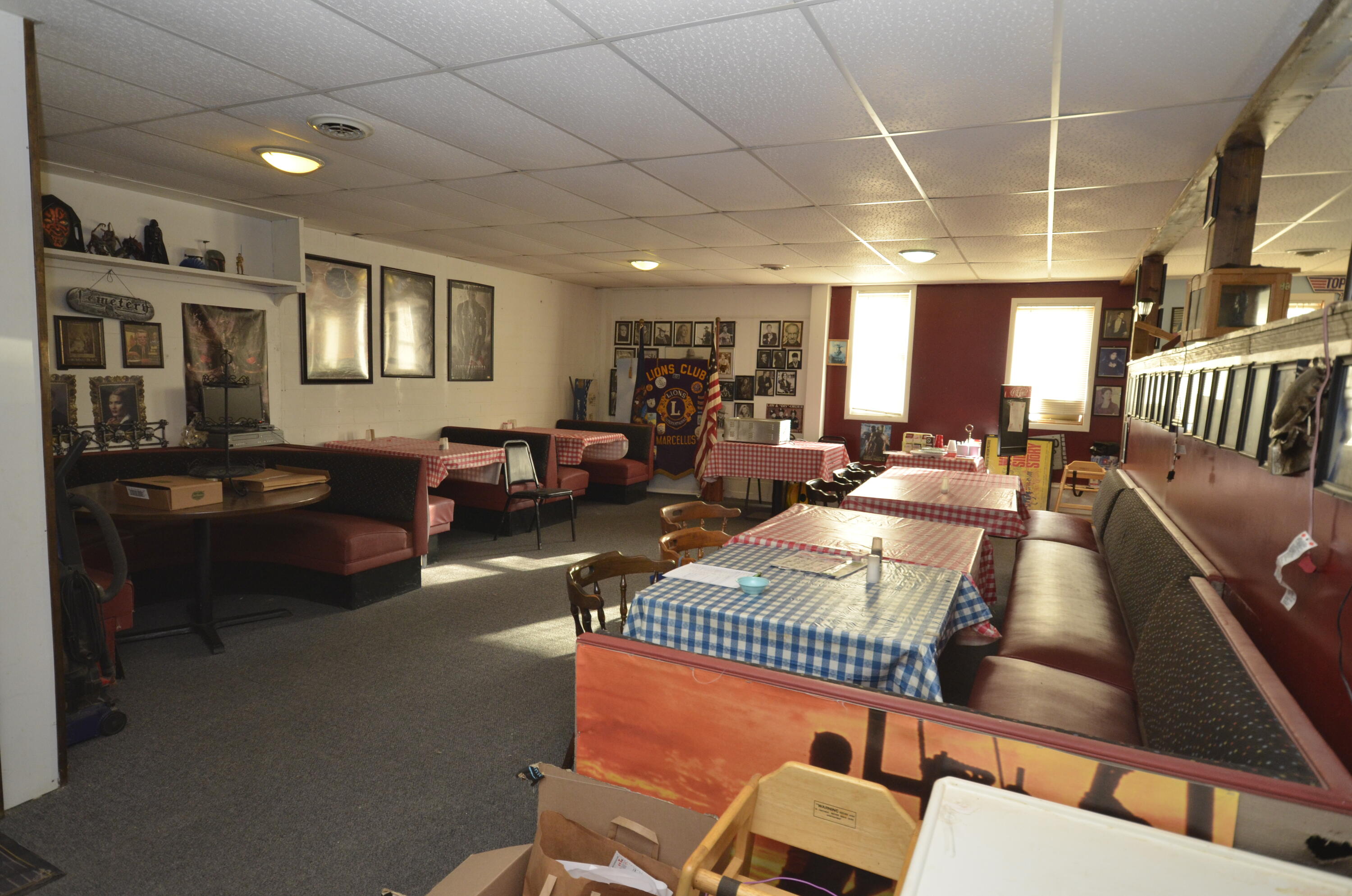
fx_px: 787
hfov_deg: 81.3
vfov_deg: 59.3
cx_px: 676
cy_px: 448
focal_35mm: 21
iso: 800
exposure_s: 1/60
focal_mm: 14
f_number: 4.8
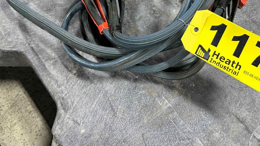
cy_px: 18
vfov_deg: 30.0
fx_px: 262
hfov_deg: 52.2
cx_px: 163
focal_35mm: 38
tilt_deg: -59.3
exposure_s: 1/60
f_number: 1.78
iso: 250
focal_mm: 6.86
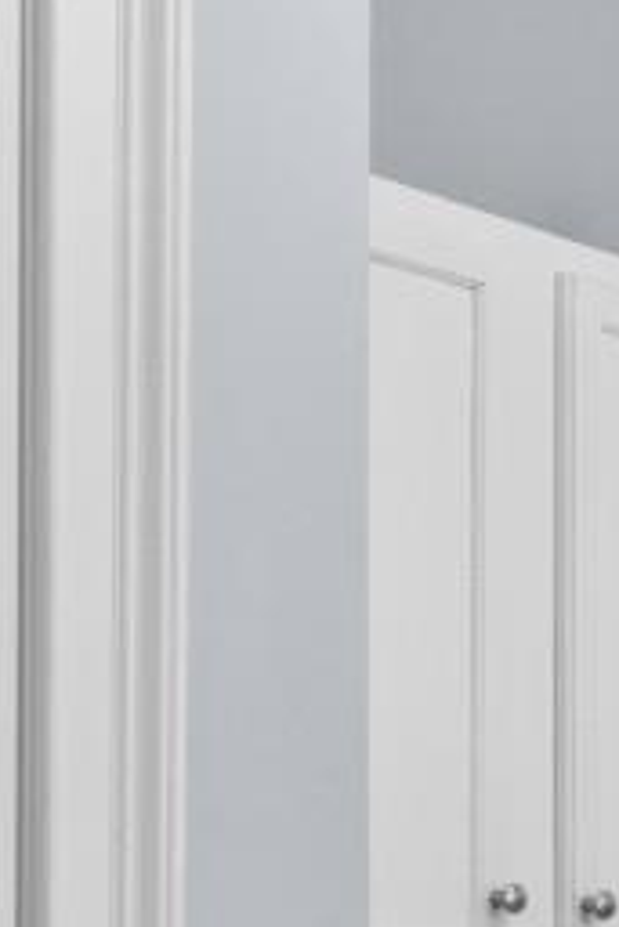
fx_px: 2447
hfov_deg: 12.2
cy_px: 894
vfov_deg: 20.8
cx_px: 1361
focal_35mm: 95
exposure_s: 1/4
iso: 100
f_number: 4.5
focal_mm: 10
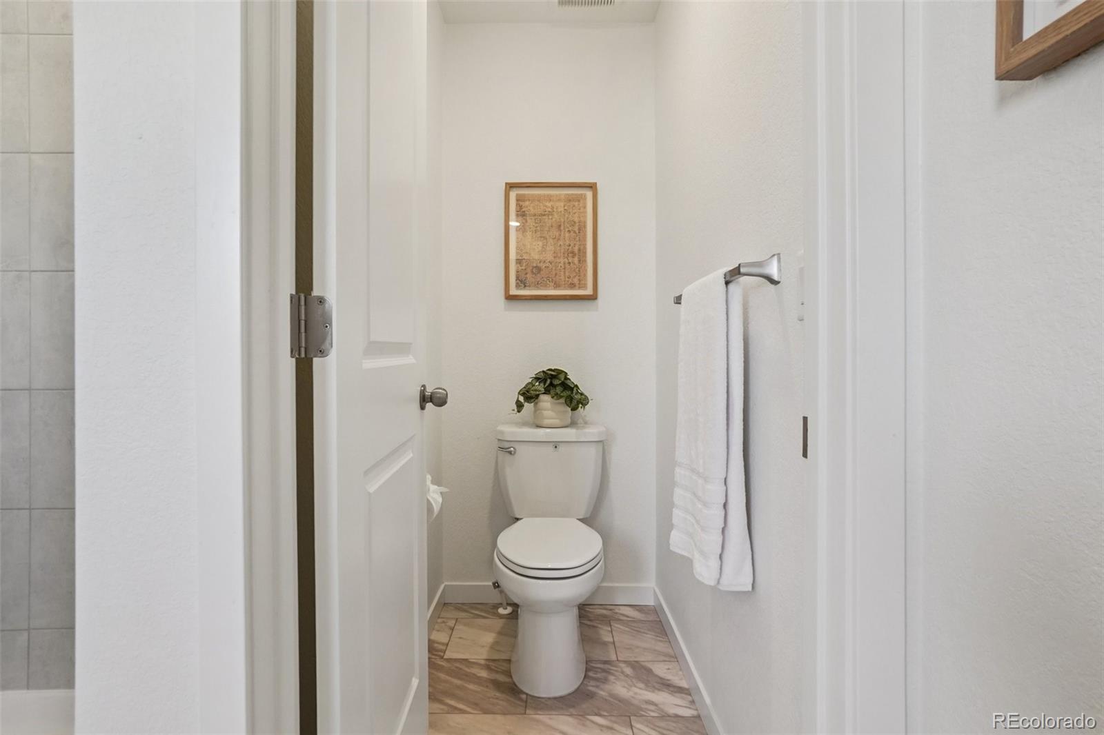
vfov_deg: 67.4
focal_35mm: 18
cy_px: 368
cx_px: 552
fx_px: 552
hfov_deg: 90.0
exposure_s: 1/25
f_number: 9
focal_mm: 12
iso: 400
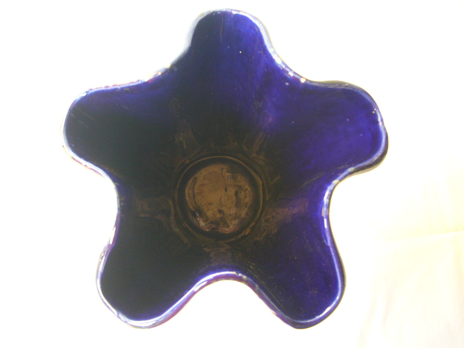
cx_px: 232
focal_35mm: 35
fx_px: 469
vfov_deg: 40.7
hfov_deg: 52.6
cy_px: 174
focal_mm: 5.8
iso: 125
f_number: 2.8
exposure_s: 1/15
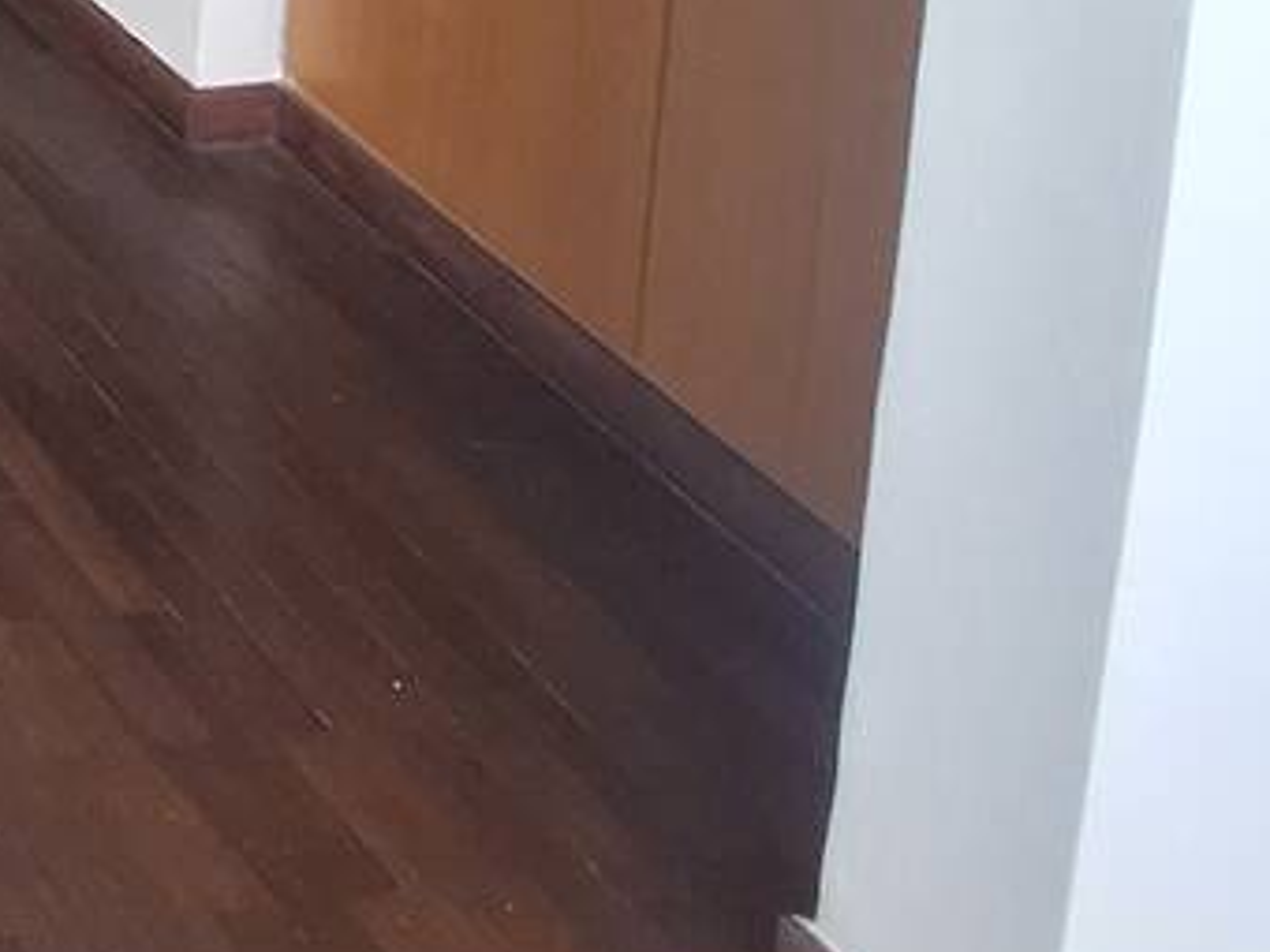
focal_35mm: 55
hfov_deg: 21.0
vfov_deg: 17.8
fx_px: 2018
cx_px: -1102
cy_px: -982
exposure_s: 1/60
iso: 80
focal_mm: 1.74
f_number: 2.2
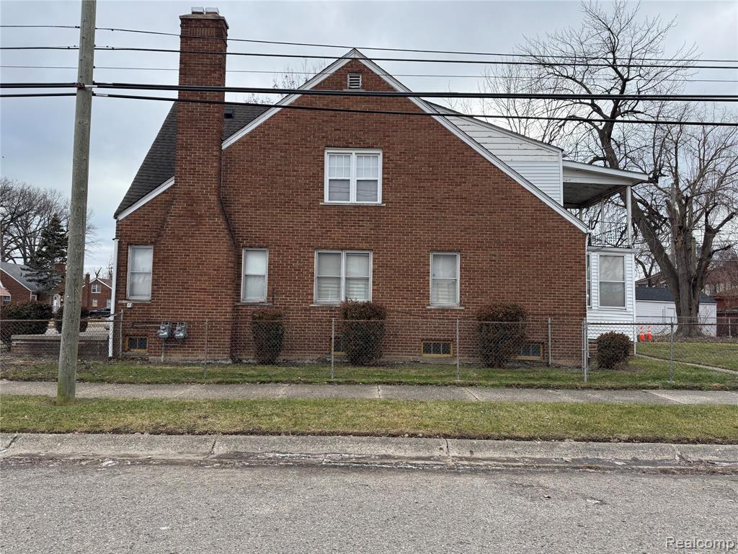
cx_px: 369
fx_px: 512
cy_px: 277
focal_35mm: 24
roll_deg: -1.0
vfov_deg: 56.8
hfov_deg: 71.6
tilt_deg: +3.5
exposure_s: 1/1553
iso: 100
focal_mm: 6.76
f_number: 1.78
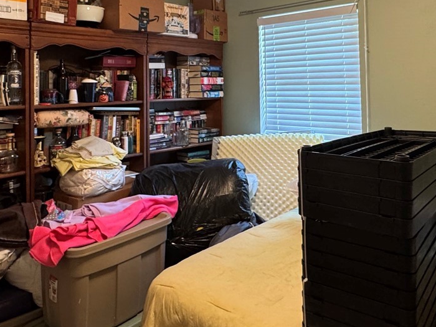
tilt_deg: -0.8
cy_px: 73
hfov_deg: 56.3
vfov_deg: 42.5
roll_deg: -0.4
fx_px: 403
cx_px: 265
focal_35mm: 32
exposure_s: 1/60
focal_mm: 2.22
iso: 250
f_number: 2.2
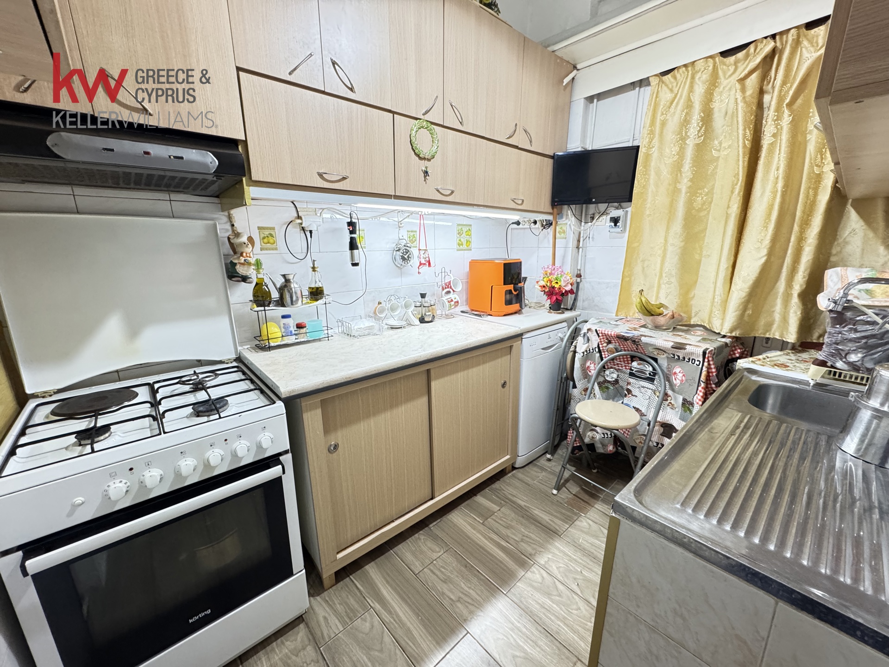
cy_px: 334
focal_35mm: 14
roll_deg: +0.7
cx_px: 444
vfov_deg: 85.7
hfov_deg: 102.1
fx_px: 360
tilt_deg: -13.0
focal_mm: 2.22
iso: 400
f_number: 2.2
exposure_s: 1/50
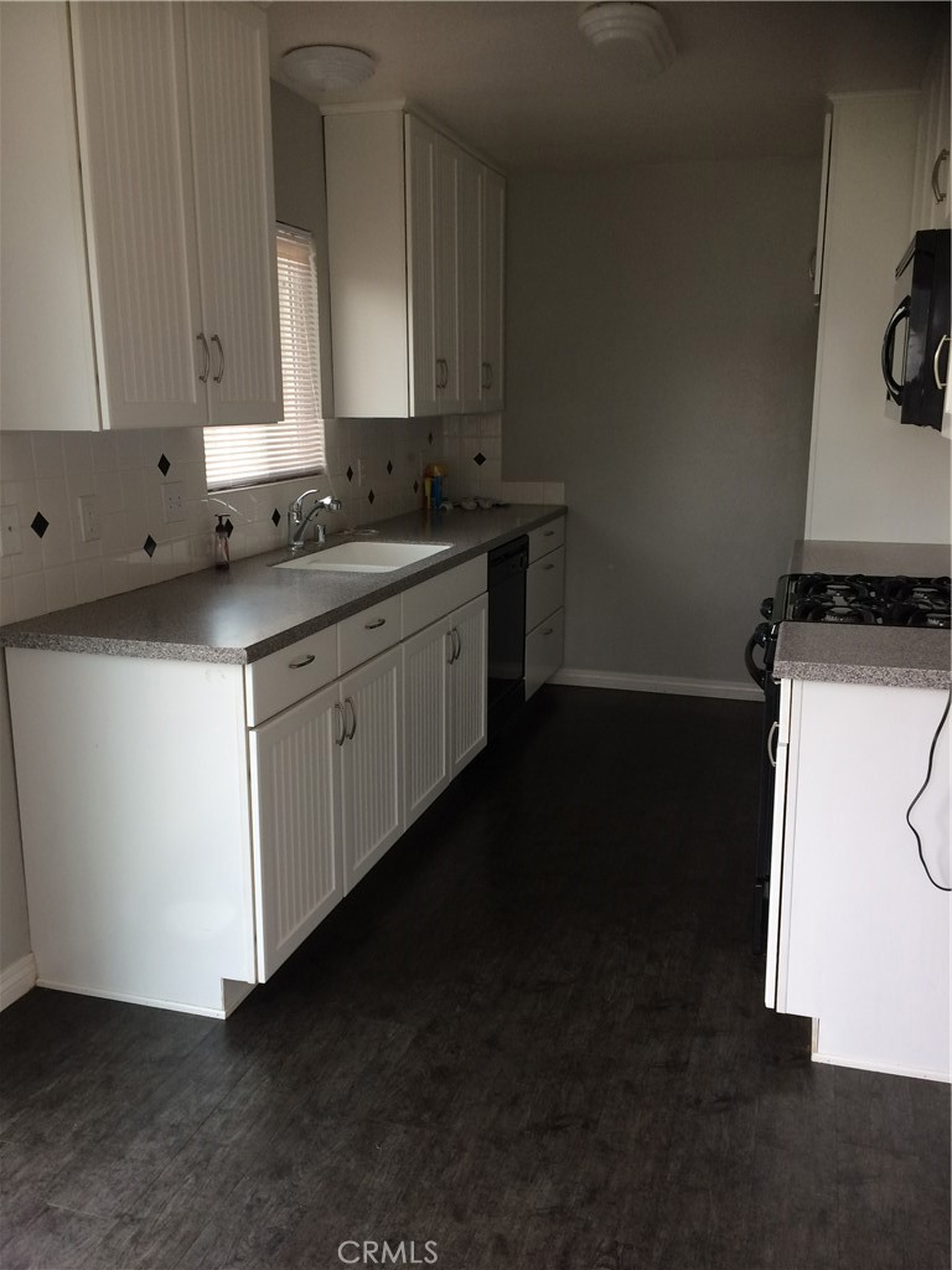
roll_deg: +1.2
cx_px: 476
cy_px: 635
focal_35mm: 29
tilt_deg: -12.9
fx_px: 1063
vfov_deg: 61.7
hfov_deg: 48.2
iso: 40
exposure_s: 1/40
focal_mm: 4.15
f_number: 2.2
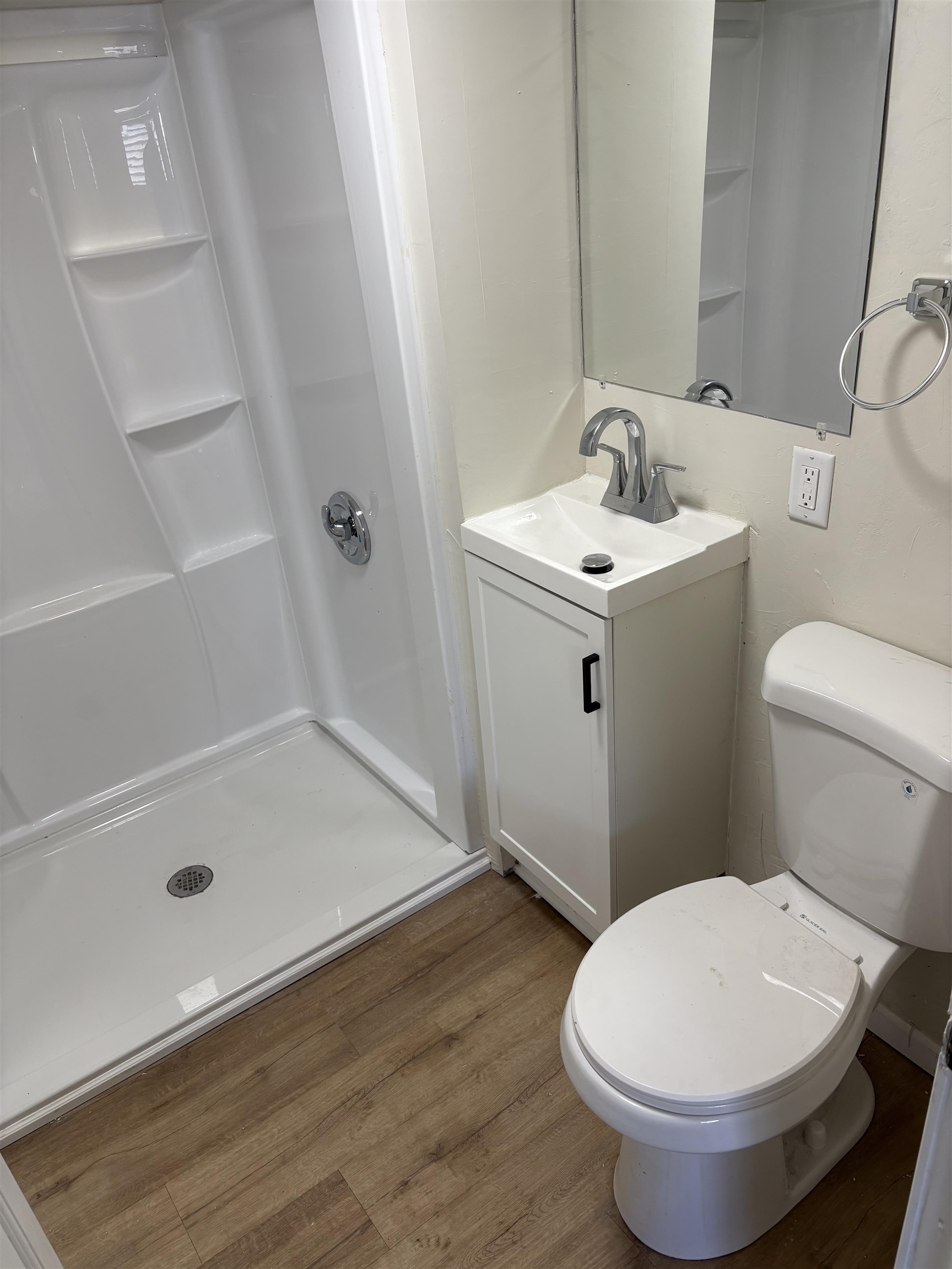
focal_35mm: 26
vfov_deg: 67.3
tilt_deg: -28.3
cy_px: 634
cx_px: 476
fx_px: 953
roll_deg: +7.8
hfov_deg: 53.1
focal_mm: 5.96
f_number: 1.6
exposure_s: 1/120
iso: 100
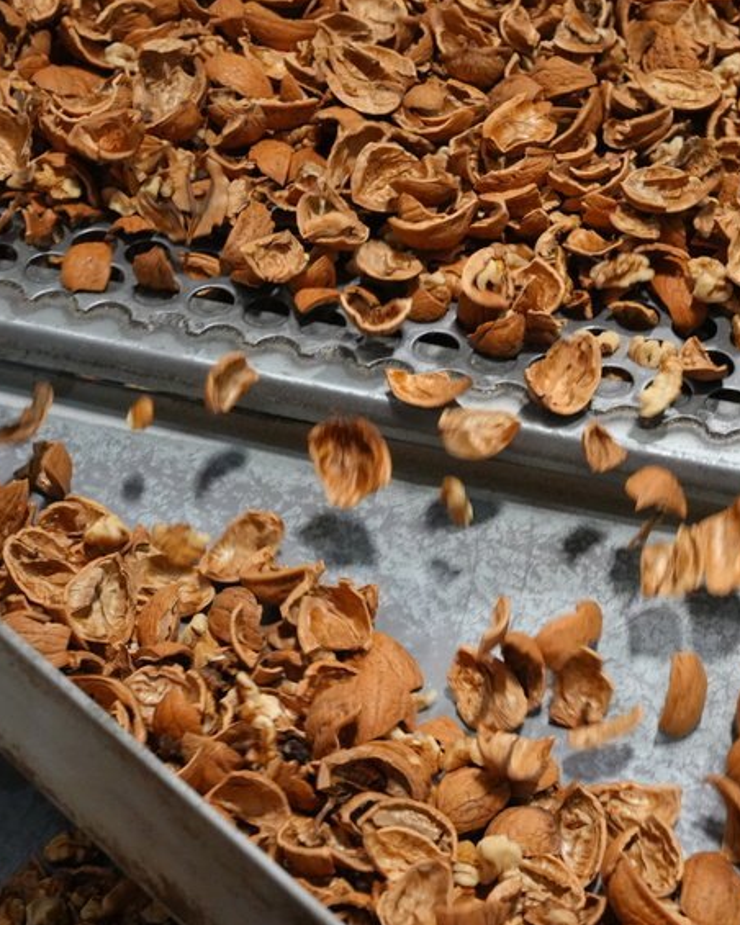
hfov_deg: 15.6
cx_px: 576
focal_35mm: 98
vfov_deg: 19.5
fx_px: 2683
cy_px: 384
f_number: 9
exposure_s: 1/200
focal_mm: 57.6
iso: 10000
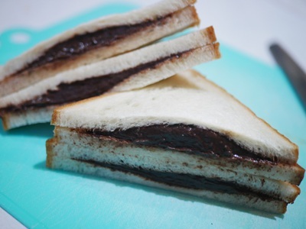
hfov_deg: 38.2
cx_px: 153
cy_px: 114
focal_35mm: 50
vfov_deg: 29.1
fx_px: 442
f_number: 1.7
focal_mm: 25
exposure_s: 1/60
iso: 800
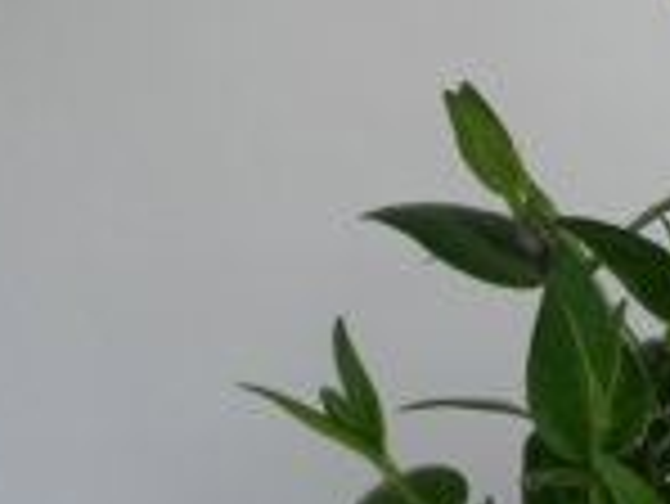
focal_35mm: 161
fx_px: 3119
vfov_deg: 9.0
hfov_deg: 11.2
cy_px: 785
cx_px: 1282
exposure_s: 1/250
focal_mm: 20
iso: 200
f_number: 2.8
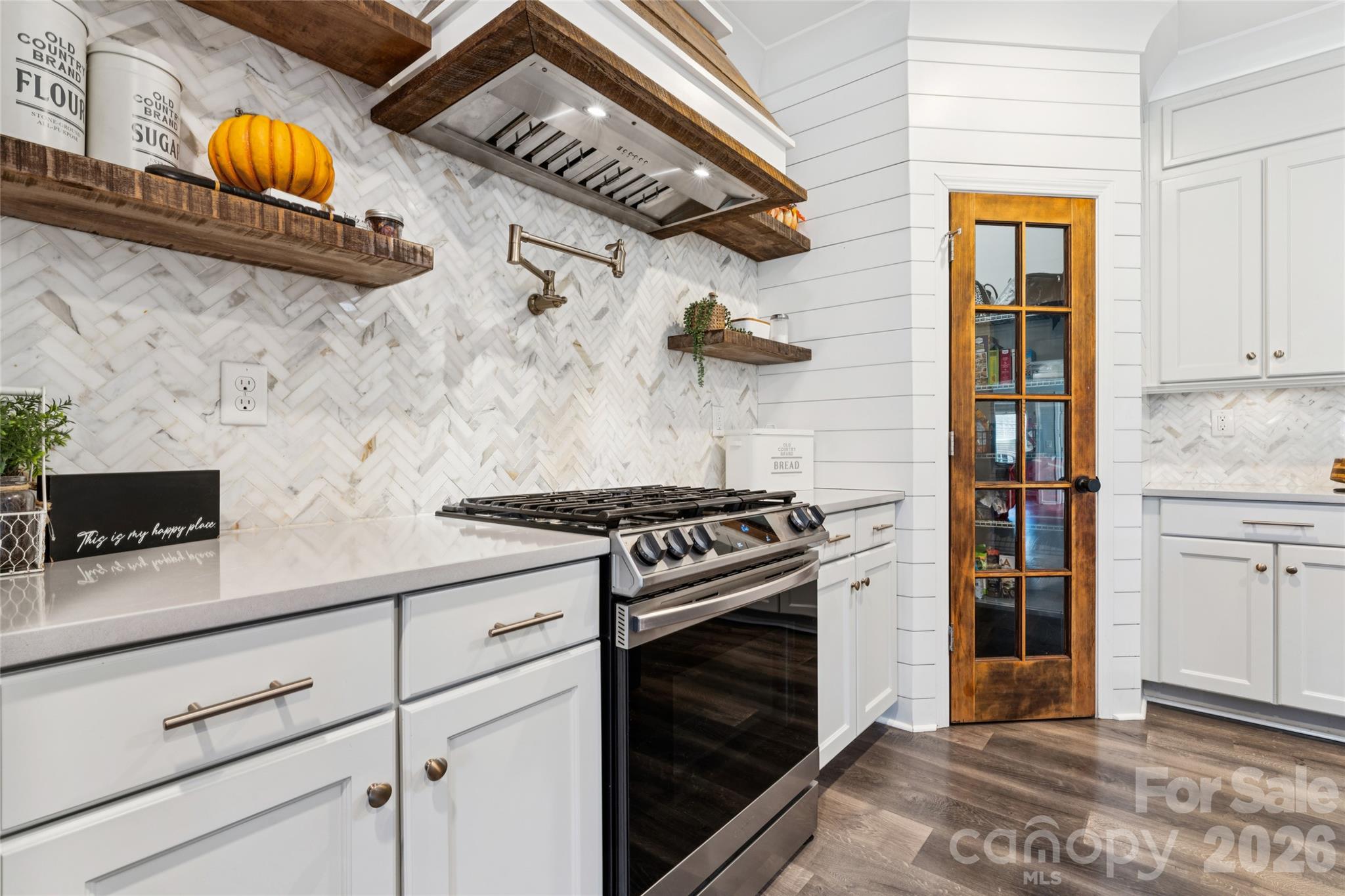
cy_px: 448
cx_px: 672
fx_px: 613
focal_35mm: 16
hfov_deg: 95.3
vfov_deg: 72.4
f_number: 13
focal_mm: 16.4
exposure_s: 1.6
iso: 100
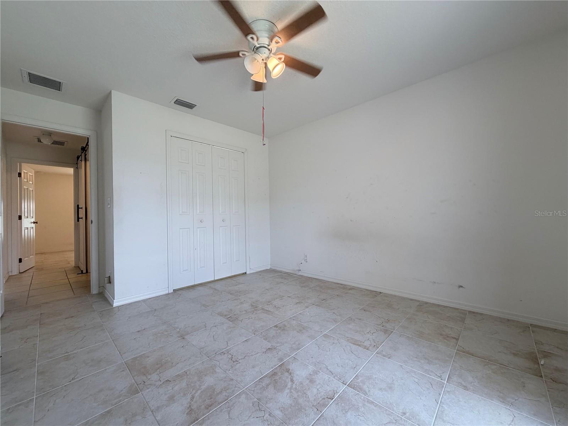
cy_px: 213
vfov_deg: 85.7
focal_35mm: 14
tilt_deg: -0.2
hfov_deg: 102.1
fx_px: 230
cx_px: 284
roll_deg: +2.1
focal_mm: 2.22
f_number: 2.2
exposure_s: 1/120
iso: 160
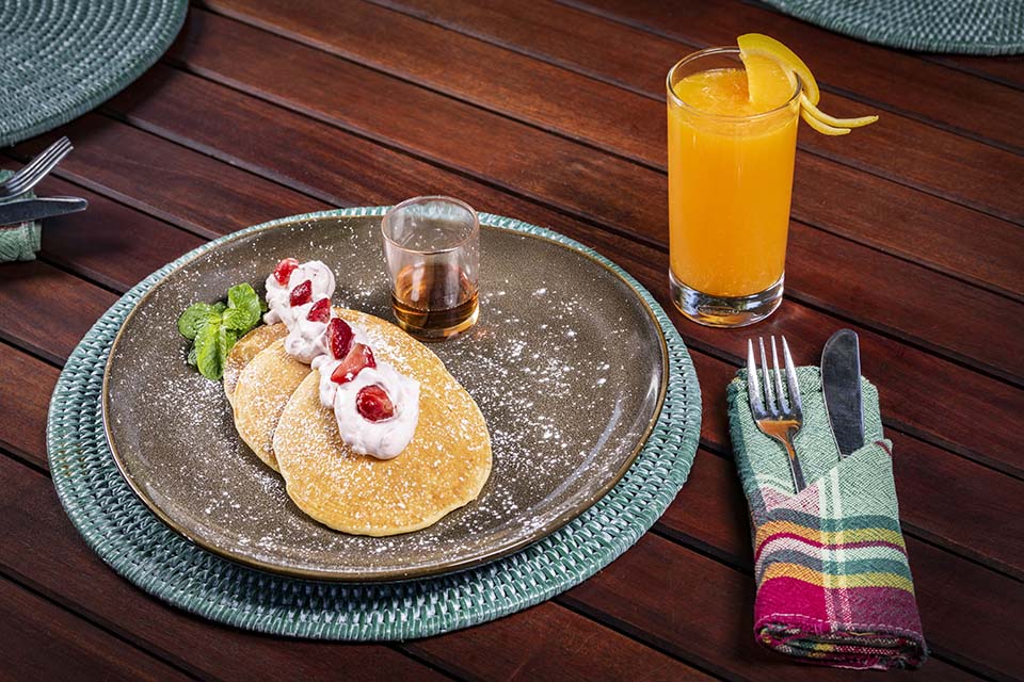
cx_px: 512
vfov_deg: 17.5
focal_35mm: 78
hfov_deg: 26.0
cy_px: 341
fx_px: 2218
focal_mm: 78
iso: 400
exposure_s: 1/250
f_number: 10
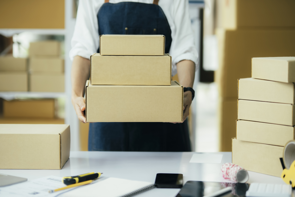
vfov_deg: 18.2
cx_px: 148
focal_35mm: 75
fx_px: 615
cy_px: 98
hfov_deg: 27.0
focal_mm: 50
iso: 250
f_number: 1.4
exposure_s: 1/1000
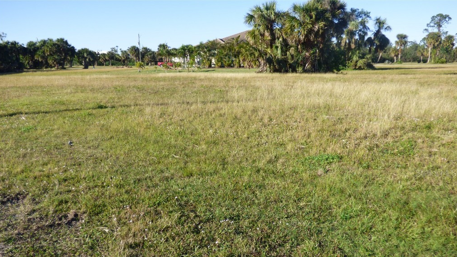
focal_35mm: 33
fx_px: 400
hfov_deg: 59.5
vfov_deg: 35.3
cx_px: 228
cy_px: 173
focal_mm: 5.29
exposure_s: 1/640
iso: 100
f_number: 3.3
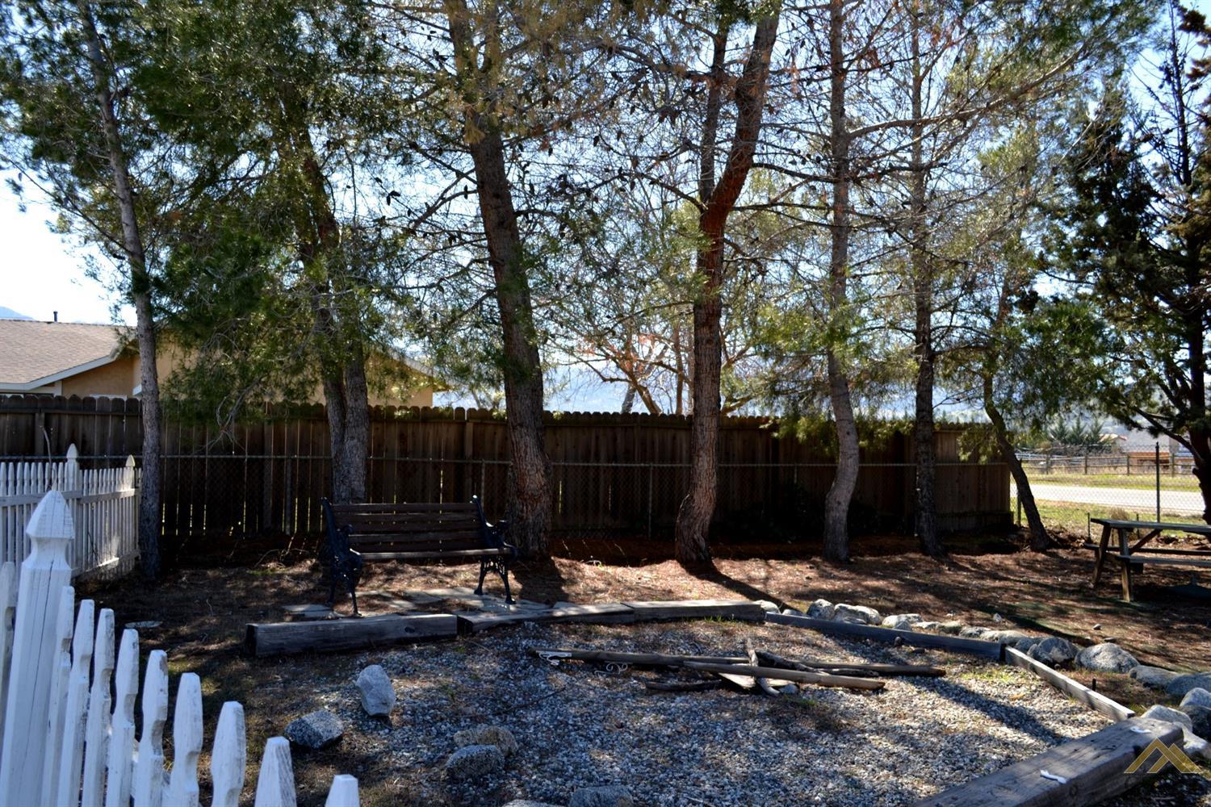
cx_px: 606
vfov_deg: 40.0
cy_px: 404
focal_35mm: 33
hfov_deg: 57.2
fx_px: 1110
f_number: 5.6
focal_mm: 22
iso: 100
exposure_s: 1/125
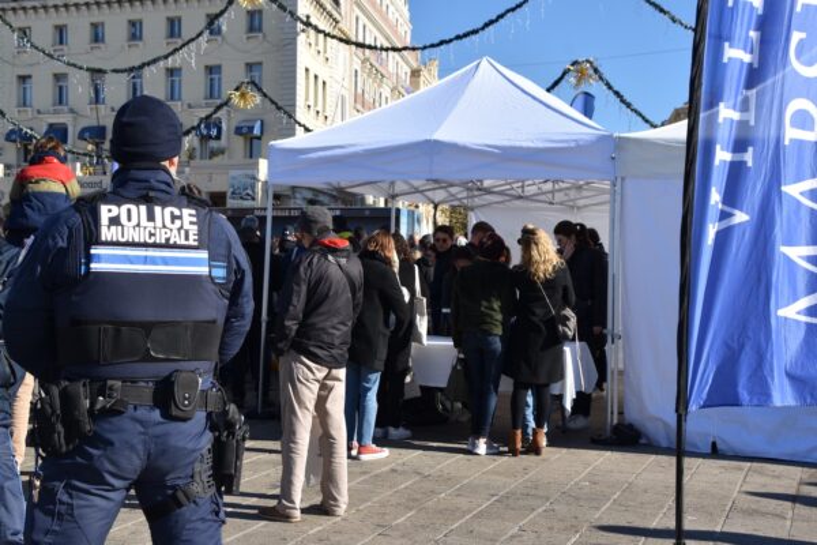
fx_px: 1089
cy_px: 272
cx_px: 408
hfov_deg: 41.1
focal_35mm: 48
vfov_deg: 28.1
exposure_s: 1/200
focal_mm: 32
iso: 100
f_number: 9
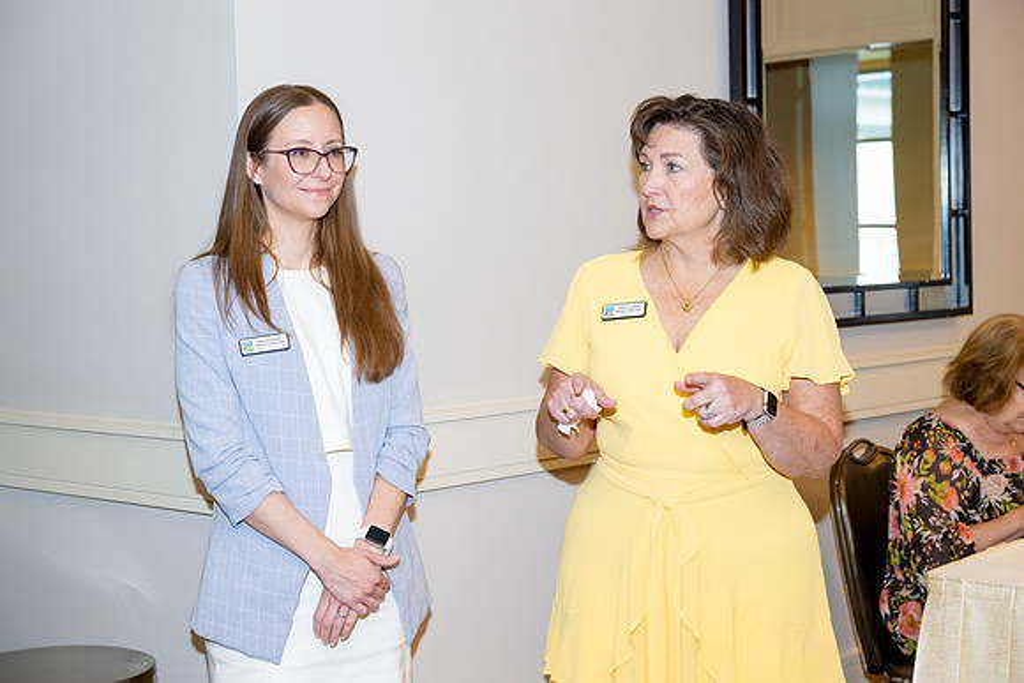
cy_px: 342
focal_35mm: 60
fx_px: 1707
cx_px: 512
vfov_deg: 22.6
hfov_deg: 33.4
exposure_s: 1/100
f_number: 5.6
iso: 1000
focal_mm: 60
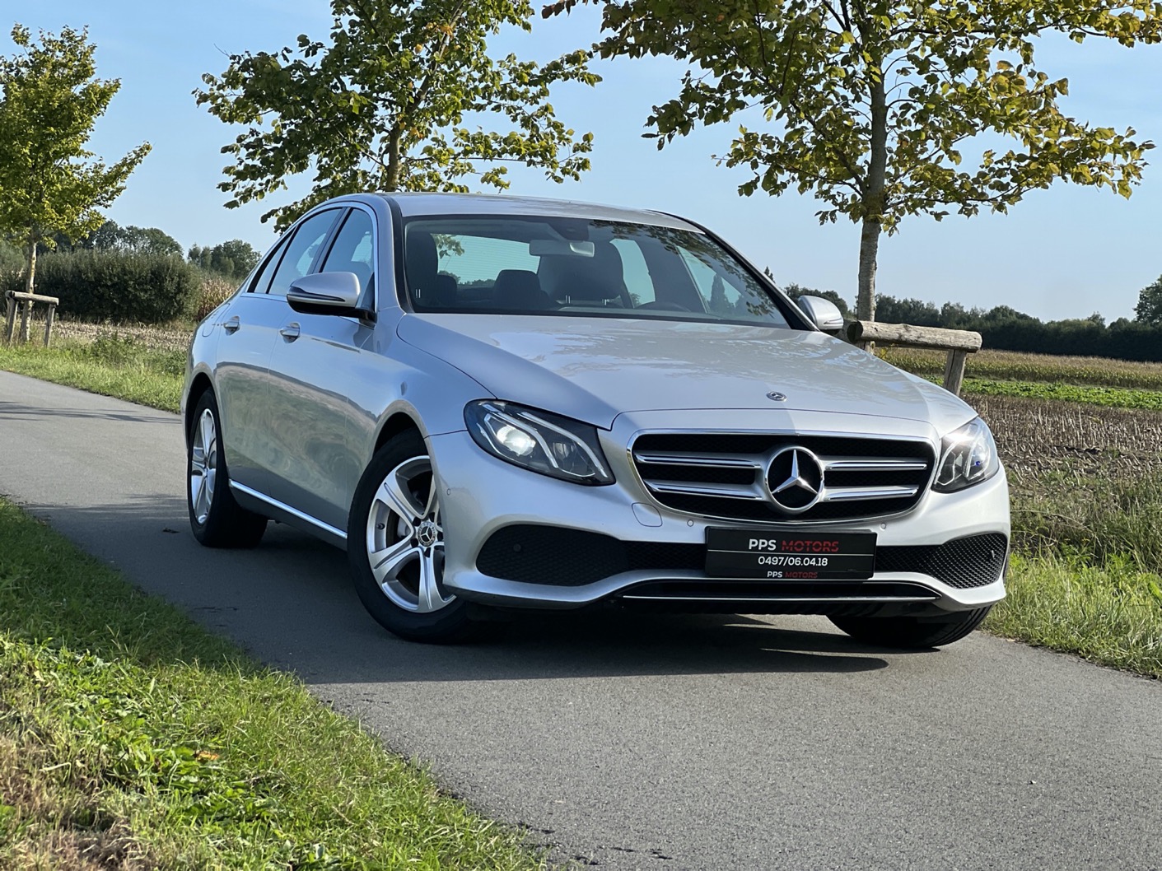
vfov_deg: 19.1
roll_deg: -3.9
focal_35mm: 77
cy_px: 436
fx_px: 2585
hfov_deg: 25.3
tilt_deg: -1.6
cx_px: 581
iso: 32
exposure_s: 1/485
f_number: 2.8
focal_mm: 9
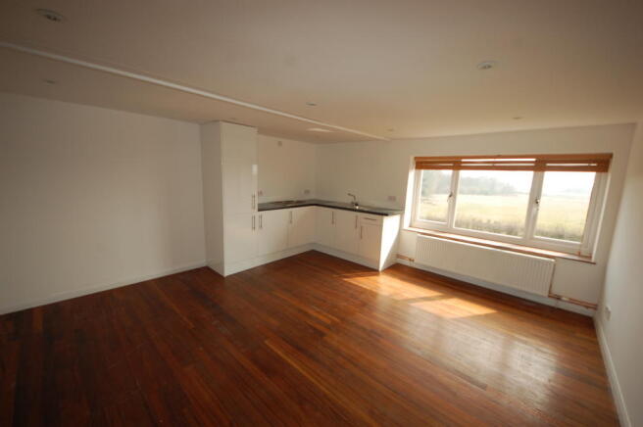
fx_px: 241
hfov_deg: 106.3
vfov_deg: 83.2
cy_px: 214
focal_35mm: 14
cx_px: 322
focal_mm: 9
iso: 400
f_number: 4.8
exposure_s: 1/320
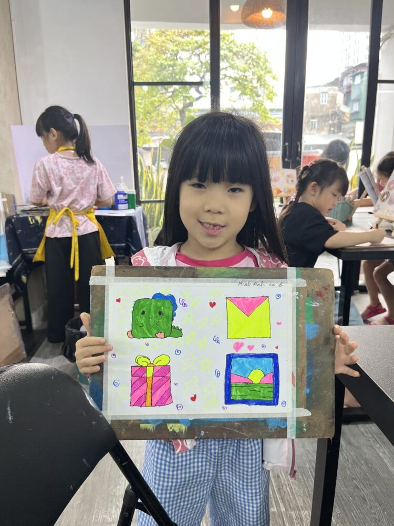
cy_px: 263
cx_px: 197
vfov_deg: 67.3
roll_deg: +1.5
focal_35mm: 26
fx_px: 395
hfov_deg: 53.1
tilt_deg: -15.5
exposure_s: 1/100
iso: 80
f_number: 1.6
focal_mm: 5.1
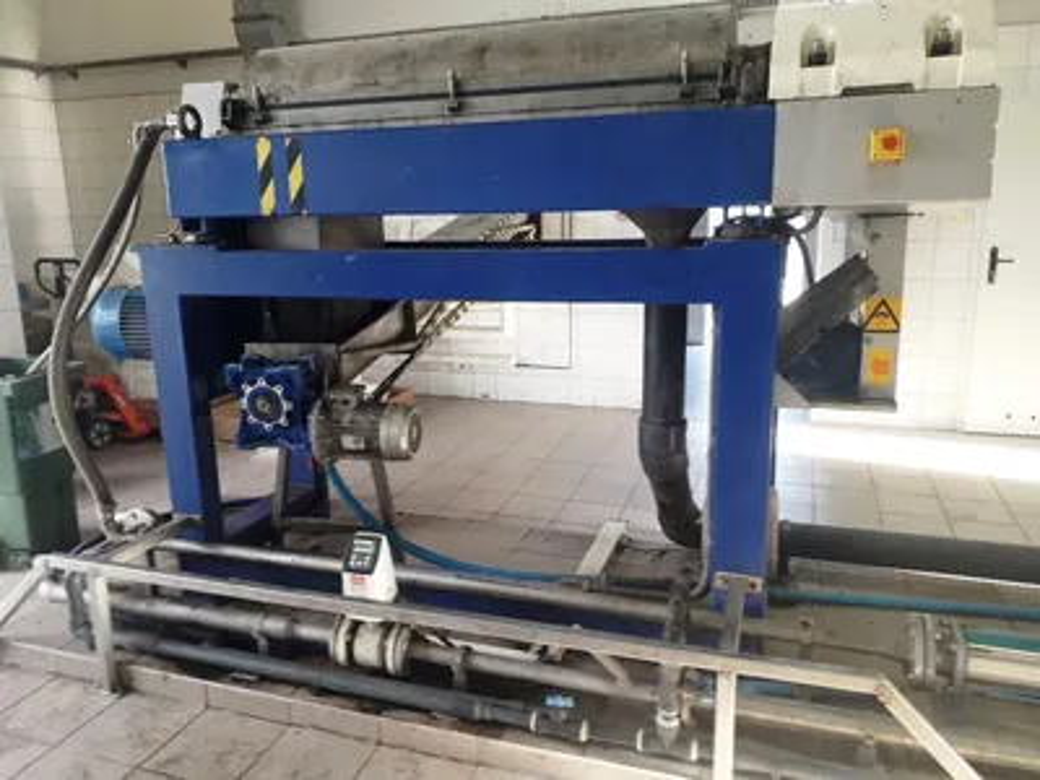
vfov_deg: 51.4
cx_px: 520
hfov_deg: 65.3
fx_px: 811
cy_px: 390
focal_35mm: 27
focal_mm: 3.6
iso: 100
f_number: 1.9
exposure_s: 1/50
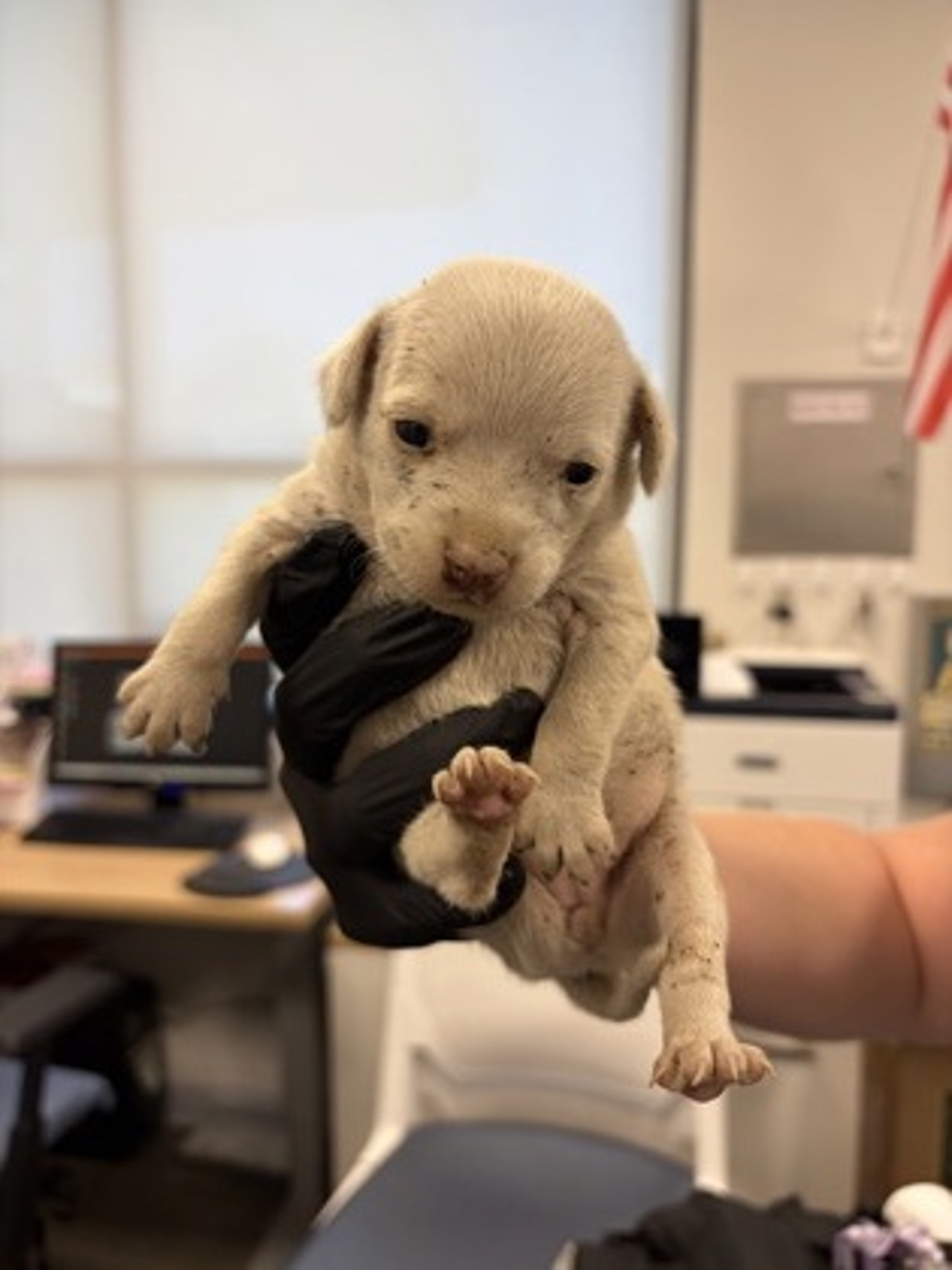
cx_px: 476
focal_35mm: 26
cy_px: 635
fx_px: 953
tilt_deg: -7.9
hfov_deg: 53.1
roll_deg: -1.0
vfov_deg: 67.3
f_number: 1.6
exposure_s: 1/100
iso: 80
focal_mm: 5.96
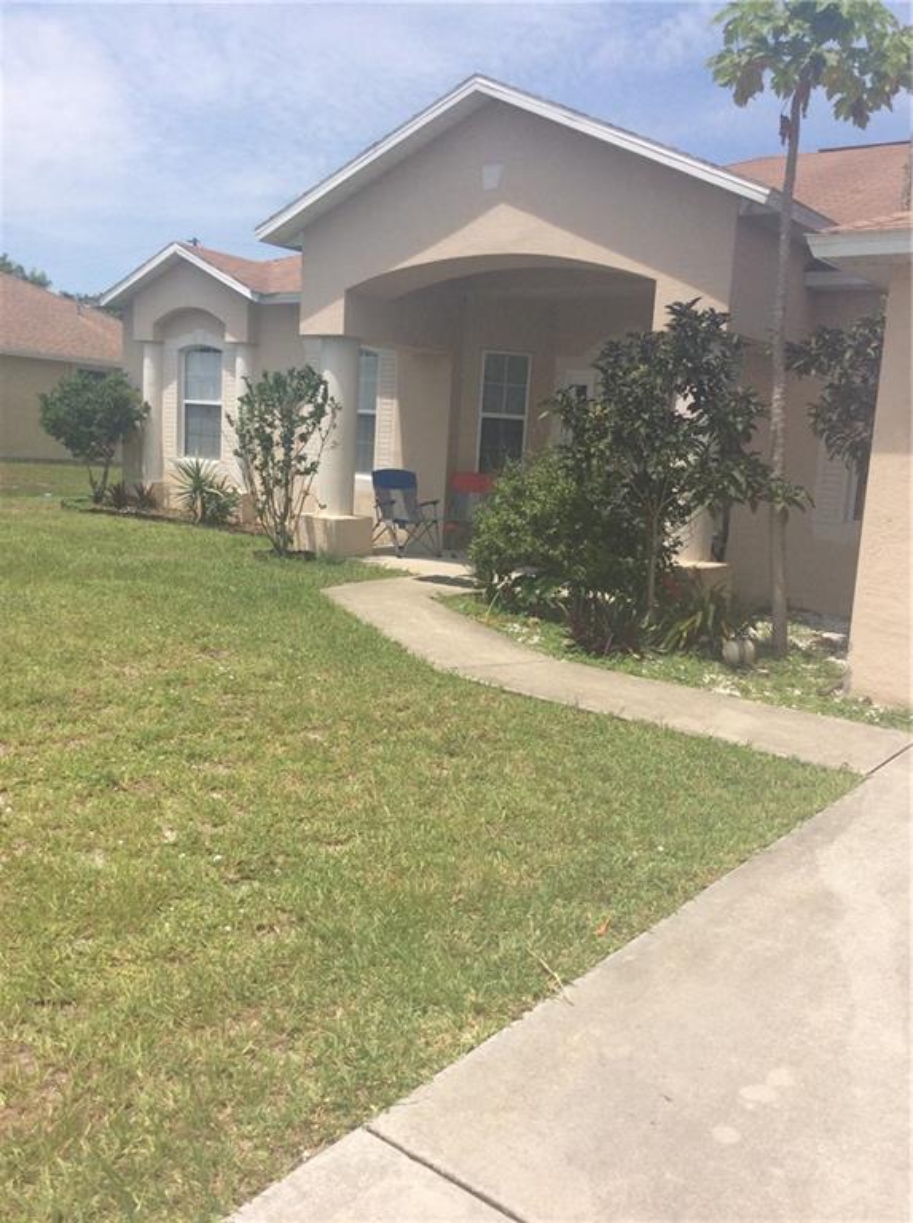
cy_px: 612
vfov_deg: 56.9
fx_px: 1129
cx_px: 456
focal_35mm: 32
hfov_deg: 44.0
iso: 32
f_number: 2.4
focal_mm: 3.3
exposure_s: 1/1845
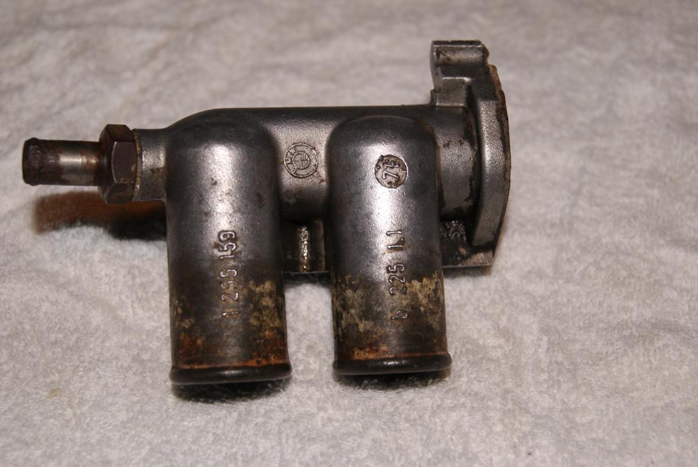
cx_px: 349
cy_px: 234
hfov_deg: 37.8
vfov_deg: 25.8
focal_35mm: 52
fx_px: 1019
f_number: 5.6
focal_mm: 35
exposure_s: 1/60
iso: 400
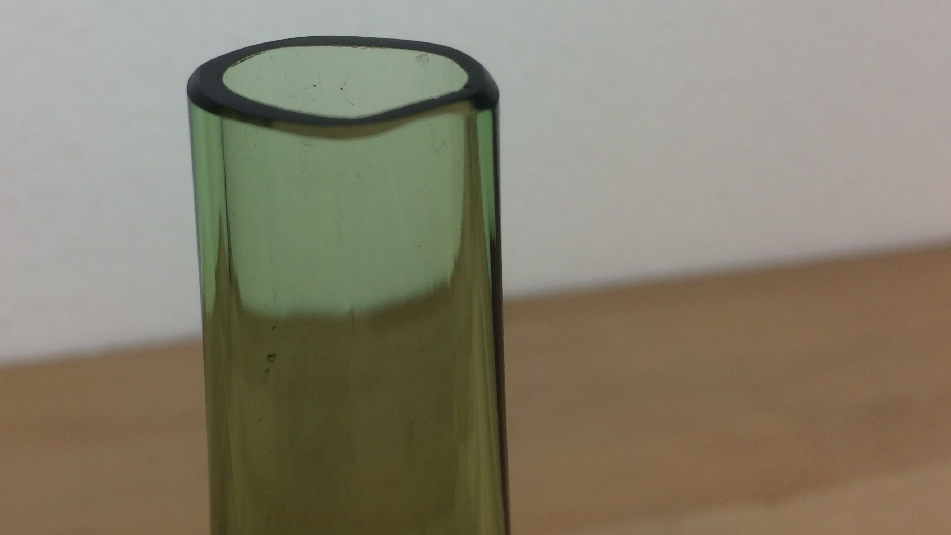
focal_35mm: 39
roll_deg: -0.5
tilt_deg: -21.5
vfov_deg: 29.7
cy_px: 103
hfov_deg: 51.3
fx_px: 983
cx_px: 384
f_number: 2.2
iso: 50
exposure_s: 1/100
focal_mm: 4.15
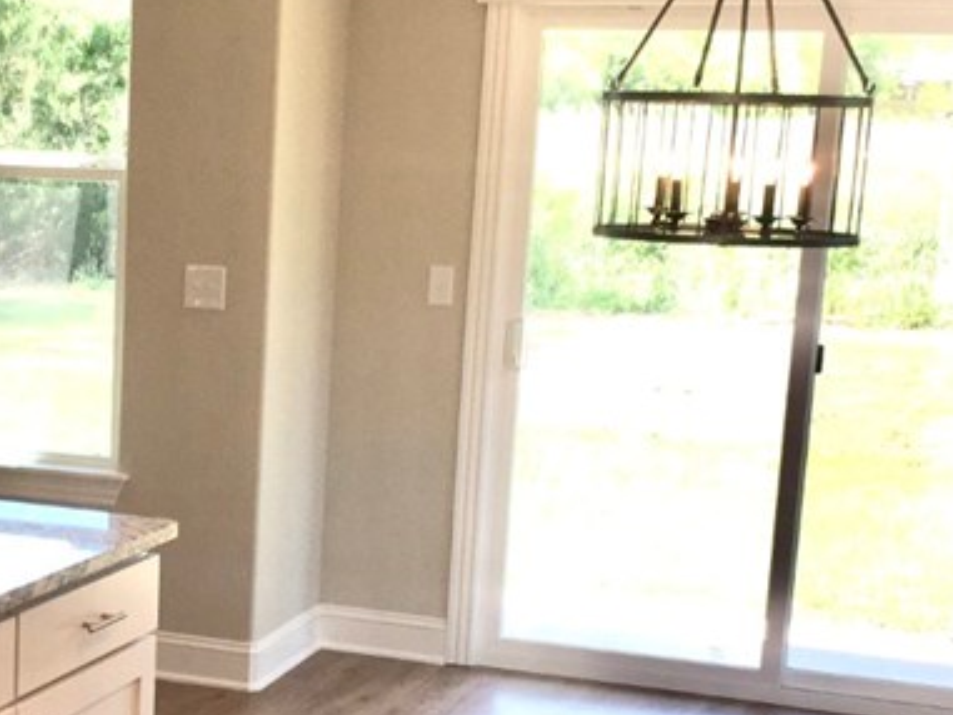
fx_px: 2148
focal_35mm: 78
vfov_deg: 18.7
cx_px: 140
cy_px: 610
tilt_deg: -11.5
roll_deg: -1.6
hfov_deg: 24.5
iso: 32
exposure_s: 1/120
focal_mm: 4.15
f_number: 2.2
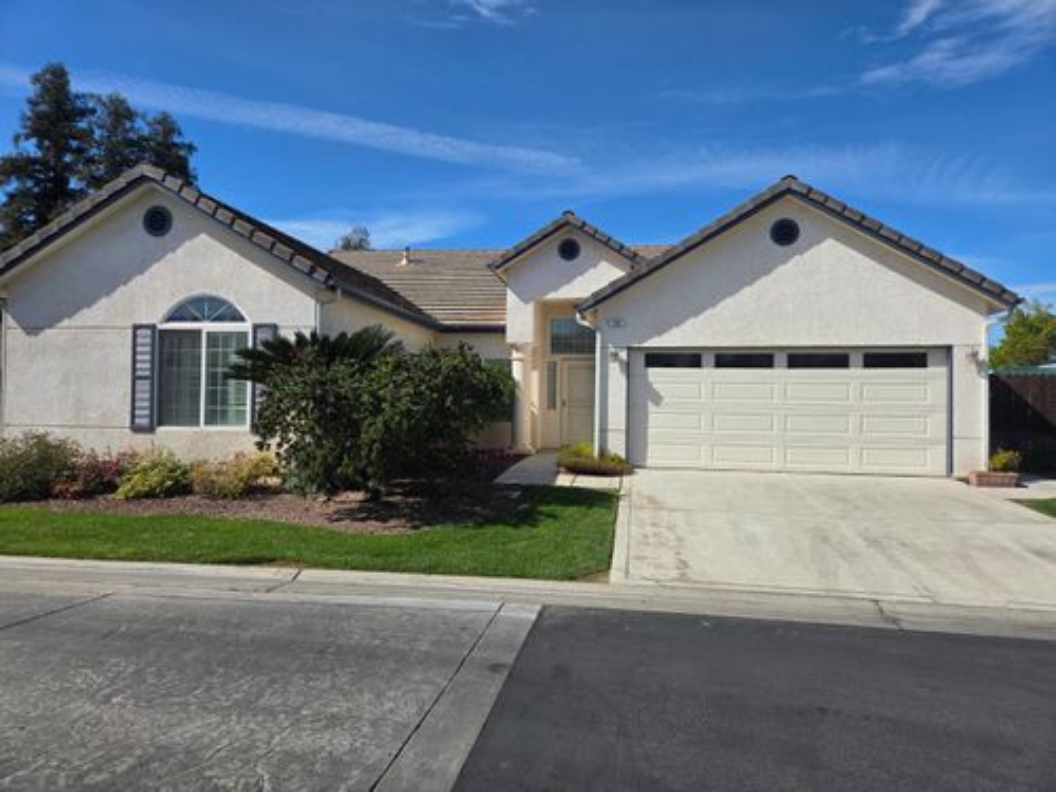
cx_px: 528
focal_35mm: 23
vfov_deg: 58.9
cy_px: 396
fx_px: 702
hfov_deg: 73.9
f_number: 1.8
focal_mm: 5.4
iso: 80
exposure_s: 1/6217
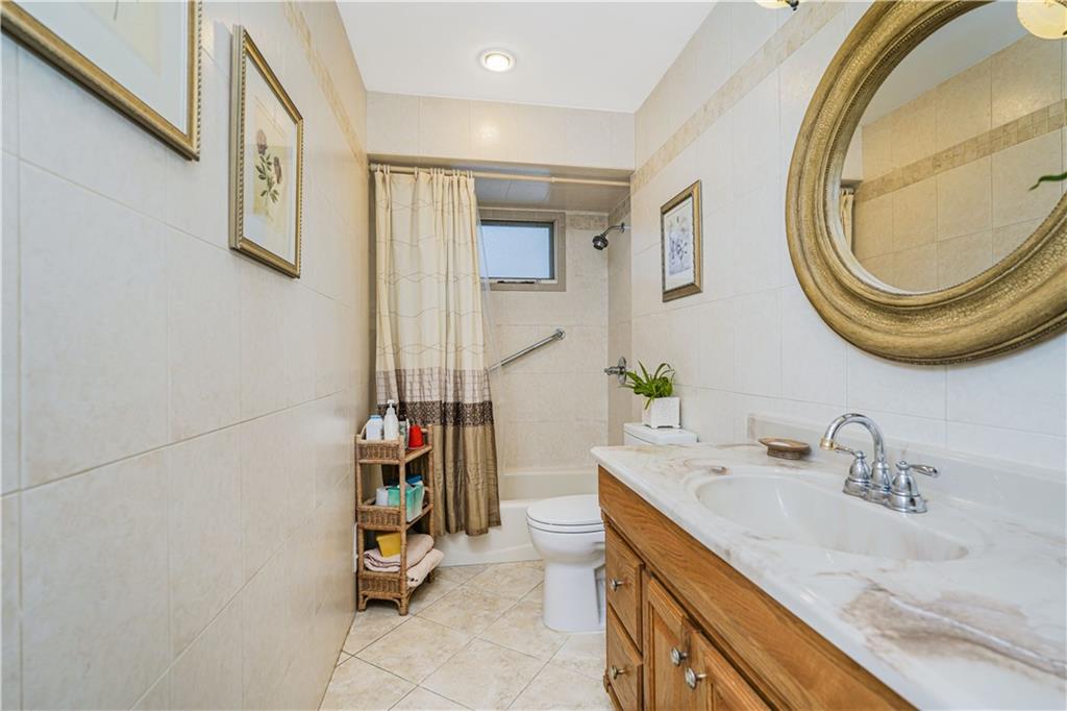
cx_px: 534
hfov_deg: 93.3
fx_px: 504
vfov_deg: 70.4
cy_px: 356
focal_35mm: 17
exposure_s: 1/40
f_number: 4.5
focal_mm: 17
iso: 100
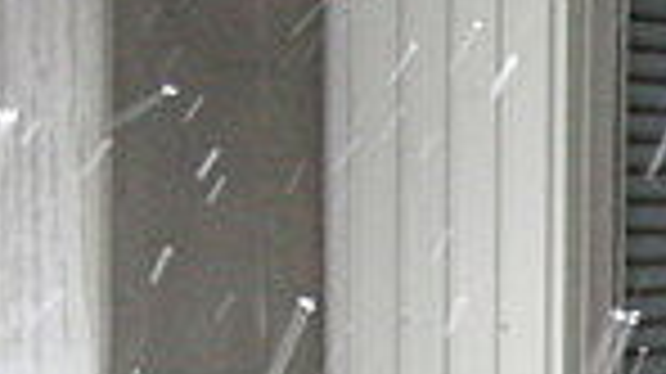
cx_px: 1354
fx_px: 3071
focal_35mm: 174
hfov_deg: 11.2
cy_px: 374
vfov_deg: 6.9
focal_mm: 6.42
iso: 400
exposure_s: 1/60
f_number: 3.6
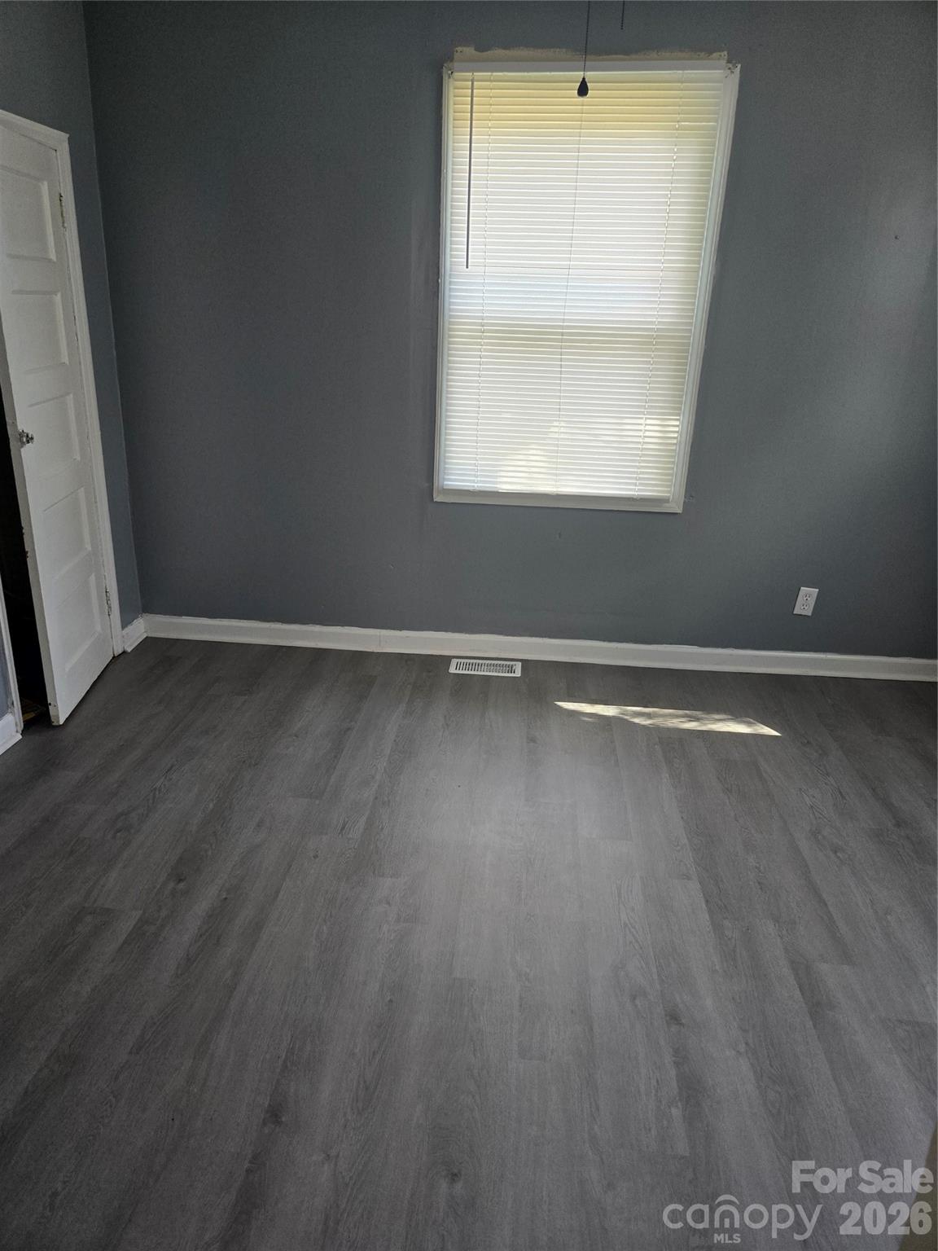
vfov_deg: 73.9
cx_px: 469
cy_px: 626
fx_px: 831
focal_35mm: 23
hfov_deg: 58.9
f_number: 1.8
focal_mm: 5.4
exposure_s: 1/120
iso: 160
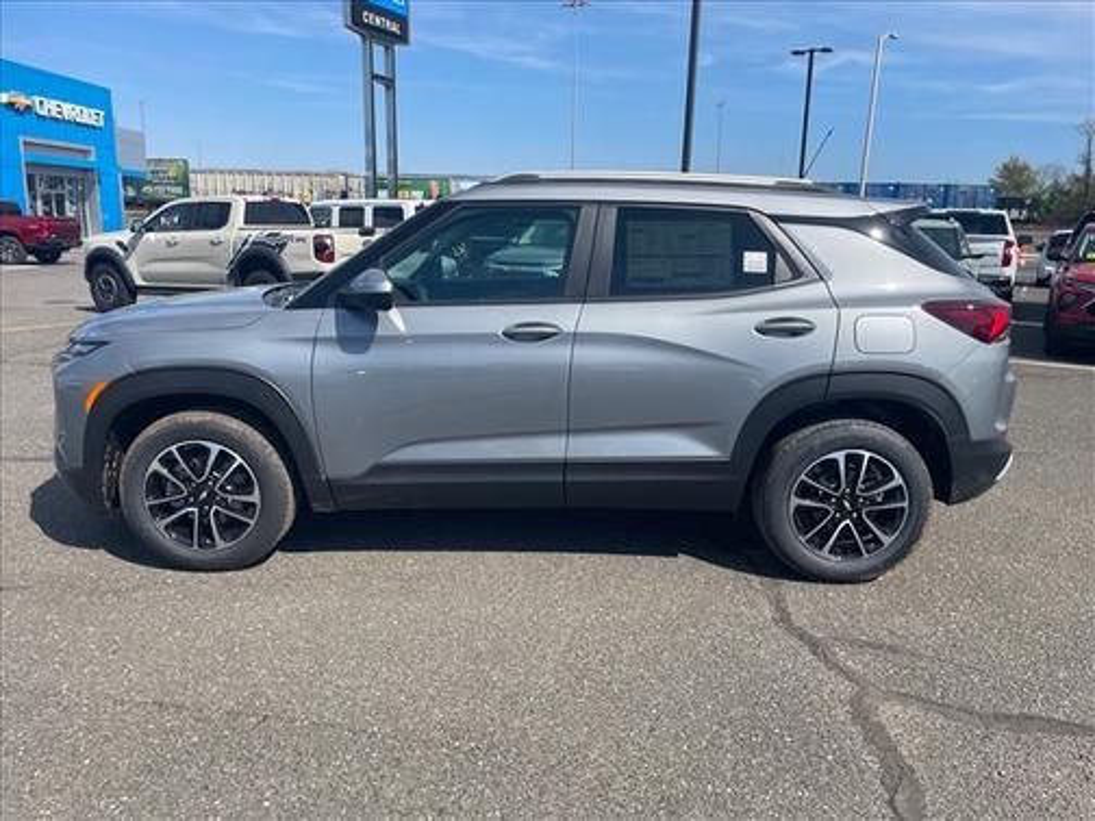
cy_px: 410
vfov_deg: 53.1
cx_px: 548
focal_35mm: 26
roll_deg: -1.9
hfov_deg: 67.3
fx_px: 822
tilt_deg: -13.1
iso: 32
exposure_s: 1/3401
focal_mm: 4.2
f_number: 1.6
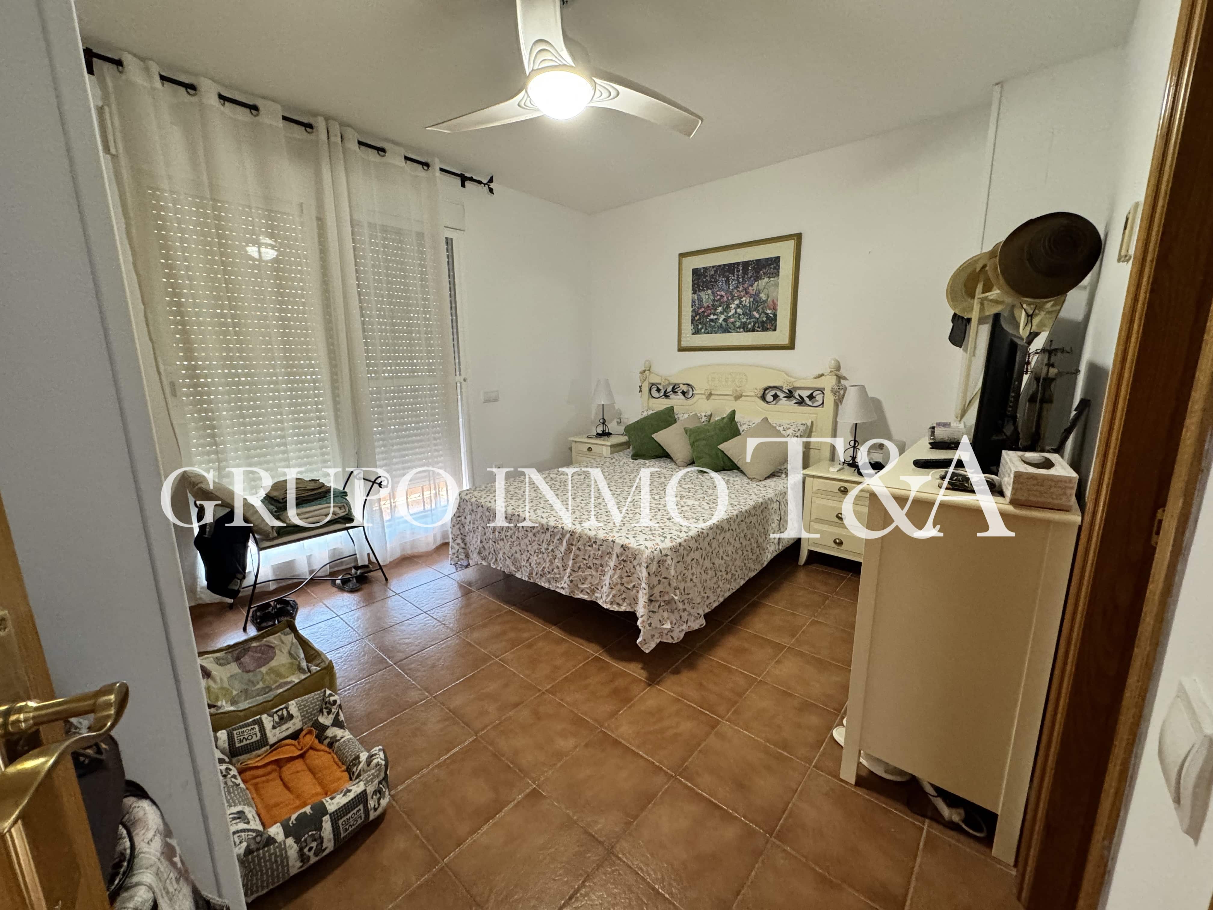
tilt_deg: -10.1
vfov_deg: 85.7
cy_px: 455
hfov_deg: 102.1
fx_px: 491
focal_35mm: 14
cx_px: 606
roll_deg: +1.9
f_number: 2.2
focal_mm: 2.22
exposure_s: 1/60
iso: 400
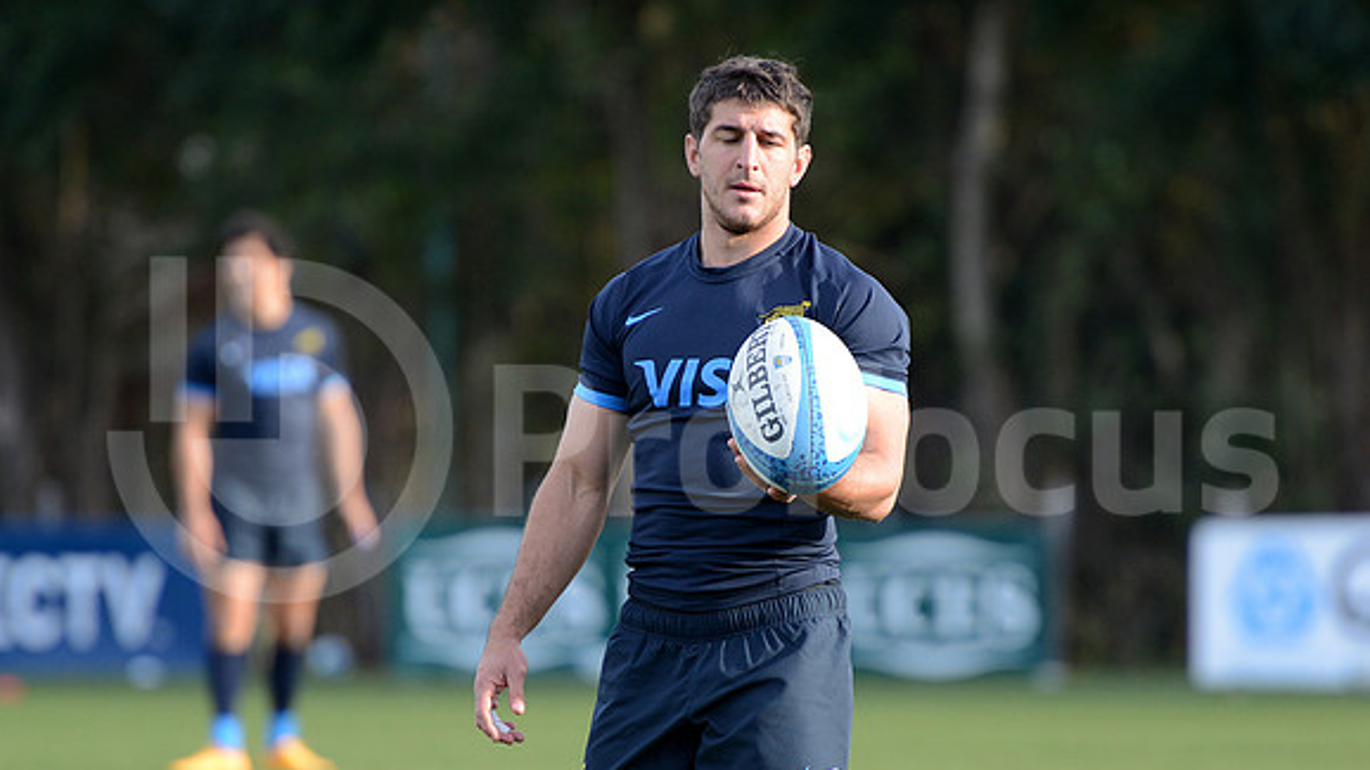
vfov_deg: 4.3
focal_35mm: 284
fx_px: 10316
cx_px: 685
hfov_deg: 7.6
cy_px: 435
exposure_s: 1/1000
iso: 800
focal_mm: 270
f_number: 4
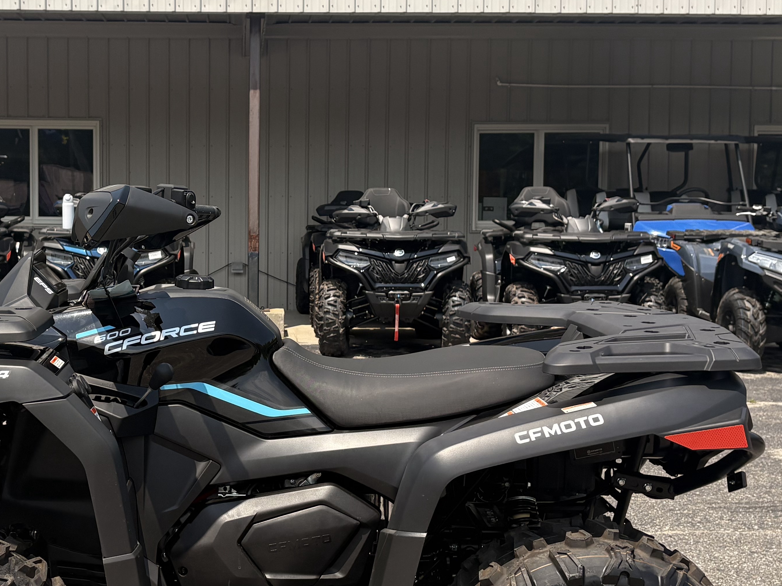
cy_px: 287
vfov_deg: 26.6
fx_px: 1242
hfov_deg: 34.5
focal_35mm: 55
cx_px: 240
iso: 50
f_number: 1.6
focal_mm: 5.96
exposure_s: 1/2639
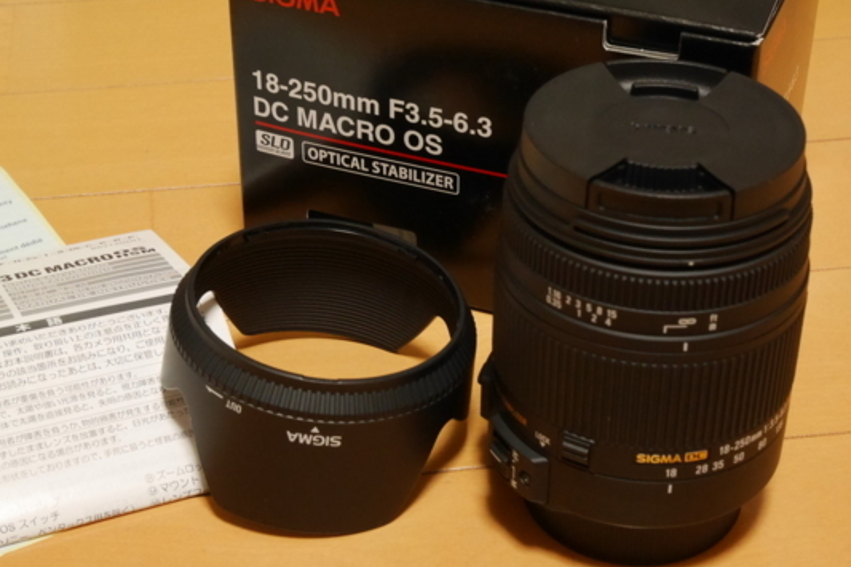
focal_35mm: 75
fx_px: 1772
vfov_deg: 18.1
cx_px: 422
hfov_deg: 27.0
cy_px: 221
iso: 3200
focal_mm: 32
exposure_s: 1/15
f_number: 10
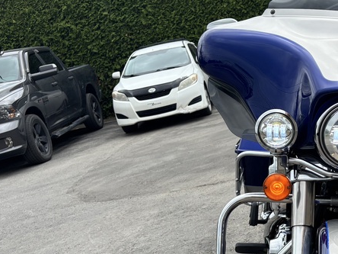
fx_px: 586
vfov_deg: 24.1
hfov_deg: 30.4
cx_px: 320
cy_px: 195
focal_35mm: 60
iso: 50
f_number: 1.6
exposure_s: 1/1381
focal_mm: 5.96
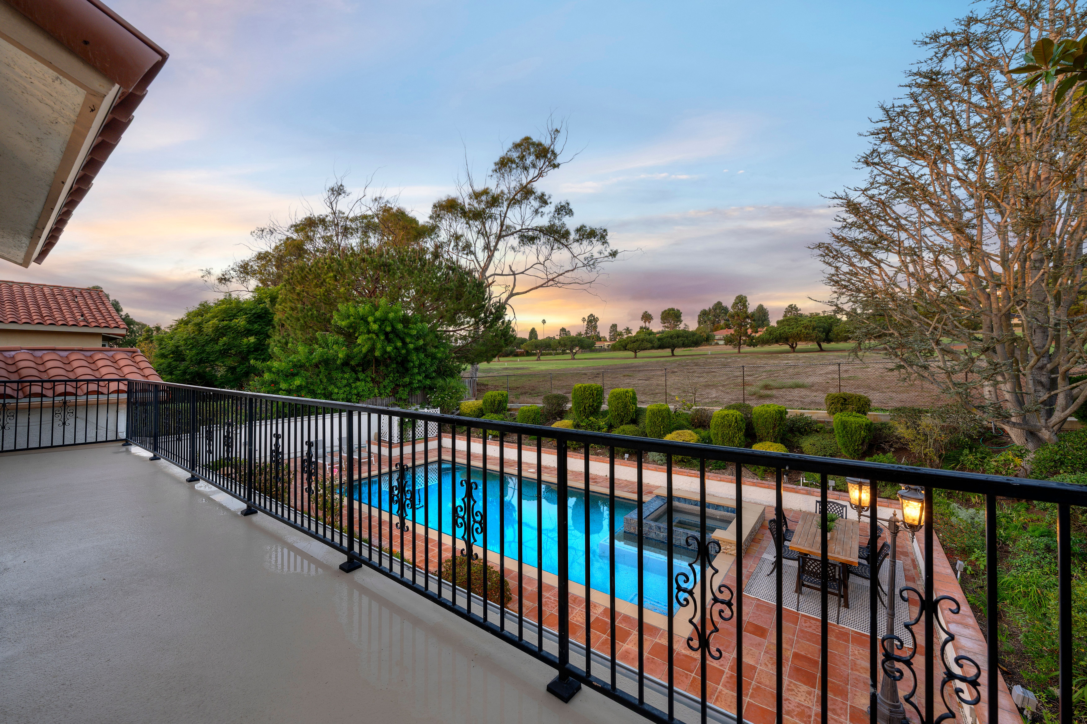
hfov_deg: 104.3
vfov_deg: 81.2
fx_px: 423
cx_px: 544
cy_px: 362
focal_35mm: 14
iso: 100
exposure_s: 1/30
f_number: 8
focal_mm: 14
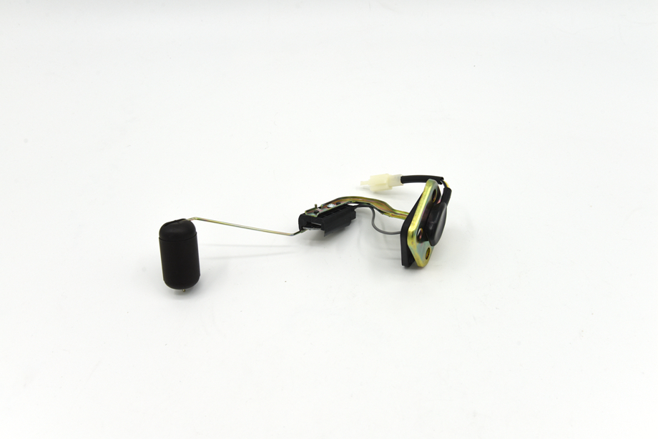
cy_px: 220
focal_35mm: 32
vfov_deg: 41.1
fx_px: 585
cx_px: 329
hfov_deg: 58.7
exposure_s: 1/200
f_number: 9
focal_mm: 32
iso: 400
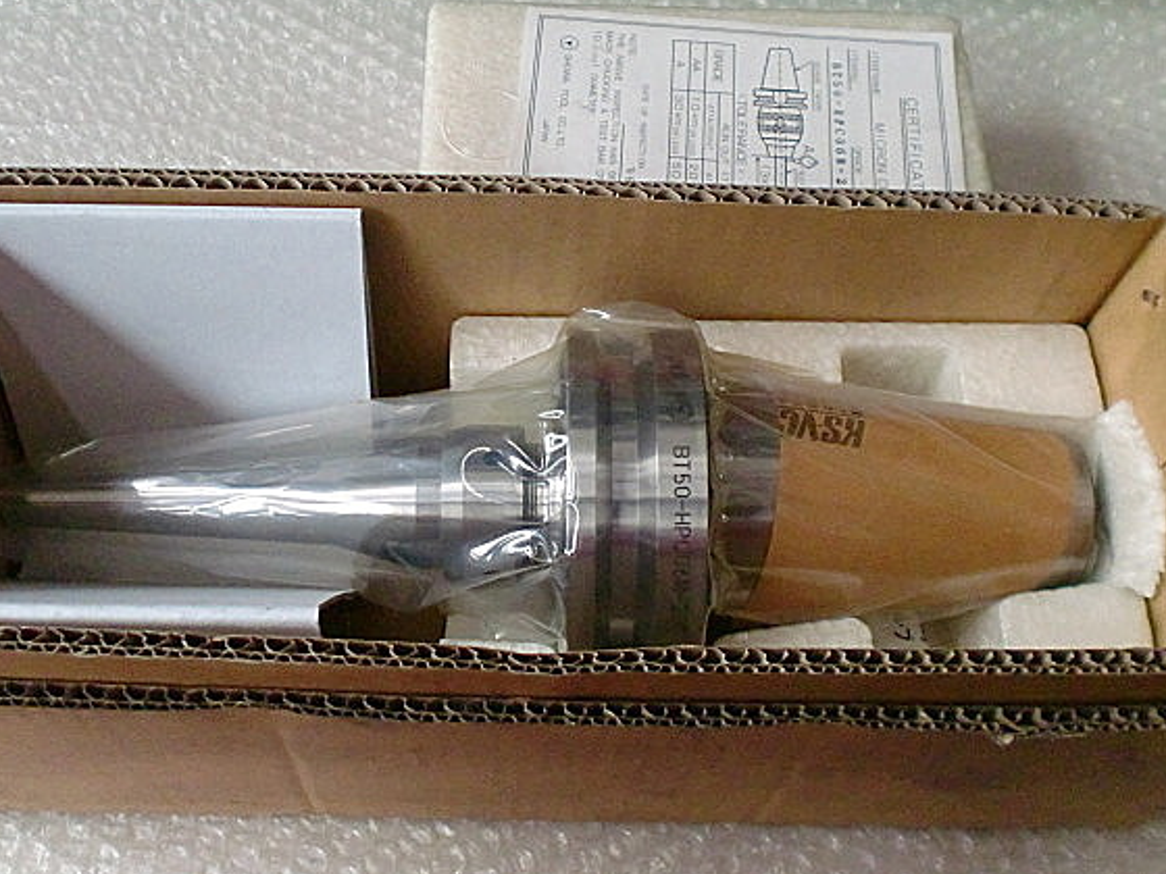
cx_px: 516
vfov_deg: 36.0
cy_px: 456
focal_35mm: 40
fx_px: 1347
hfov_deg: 46.7
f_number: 3.1
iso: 1000
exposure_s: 1/60
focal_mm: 6.3
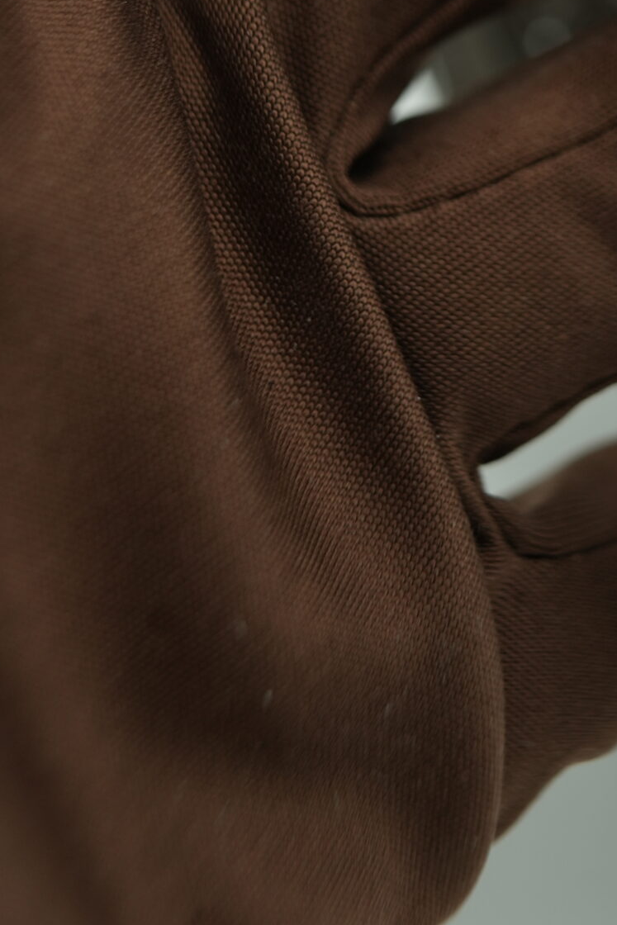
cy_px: -105
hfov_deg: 16.7
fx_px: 2056
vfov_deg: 23.7
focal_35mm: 80
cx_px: 639
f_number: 5
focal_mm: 35
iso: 400
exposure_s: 1/250
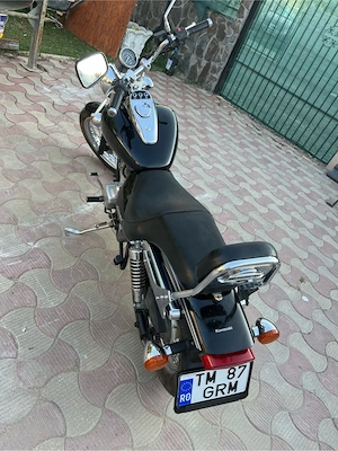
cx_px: 169
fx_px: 338
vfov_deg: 67.3
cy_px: 226
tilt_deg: -35.1
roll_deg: -24.9
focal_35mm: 26
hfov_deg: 53.1
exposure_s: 1/163
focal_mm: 5.1
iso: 40
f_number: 1.6
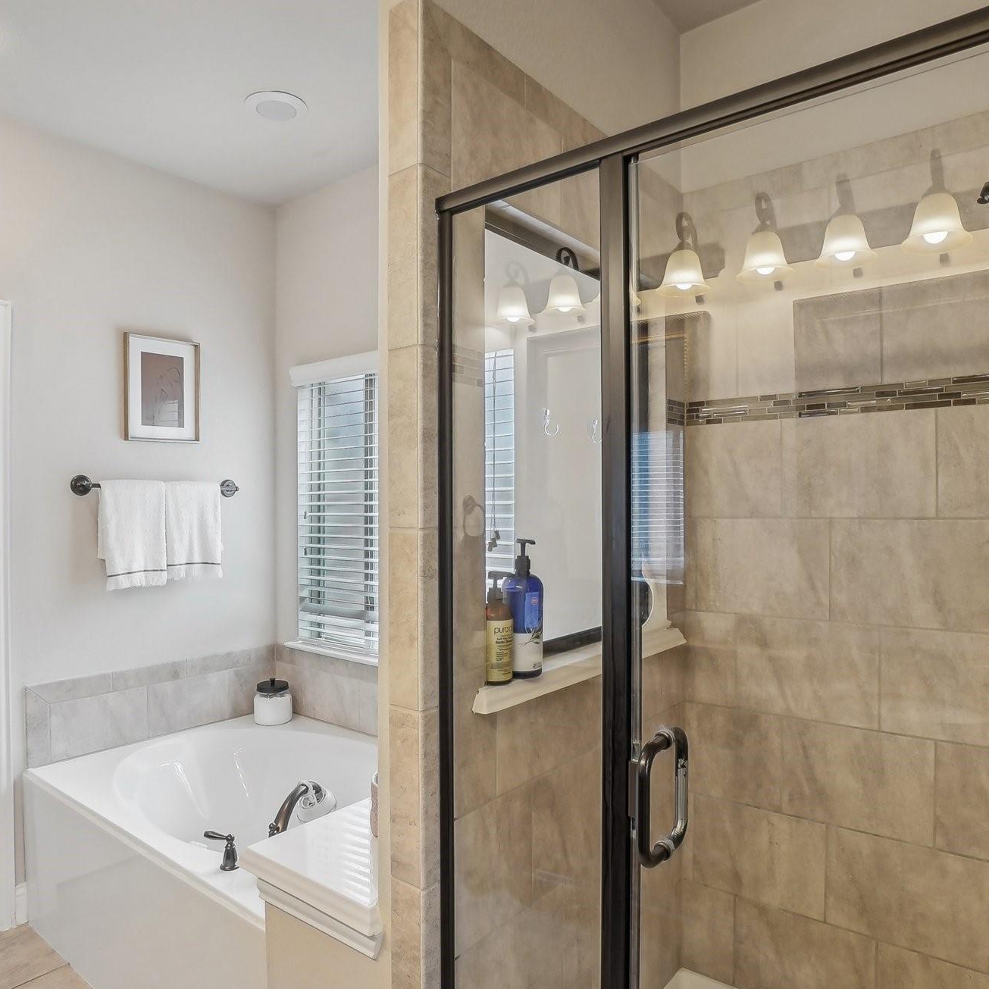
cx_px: 489
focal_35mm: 20
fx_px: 646
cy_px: 494
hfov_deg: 74.8
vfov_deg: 74.8
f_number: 8
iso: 400
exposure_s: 1/45
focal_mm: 10
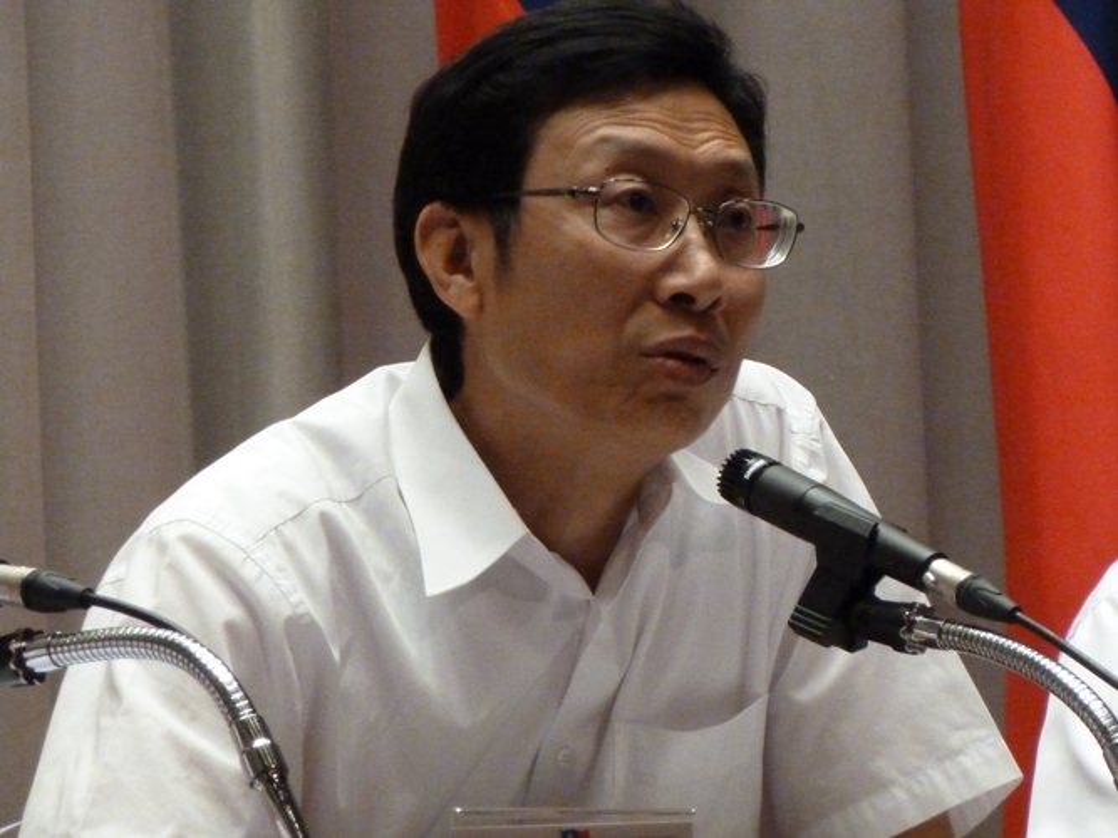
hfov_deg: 5.0
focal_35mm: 399
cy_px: 419
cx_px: 559
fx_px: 12884
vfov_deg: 3.7
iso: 800
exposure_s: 1/50
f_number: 4.9
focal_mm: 49.2
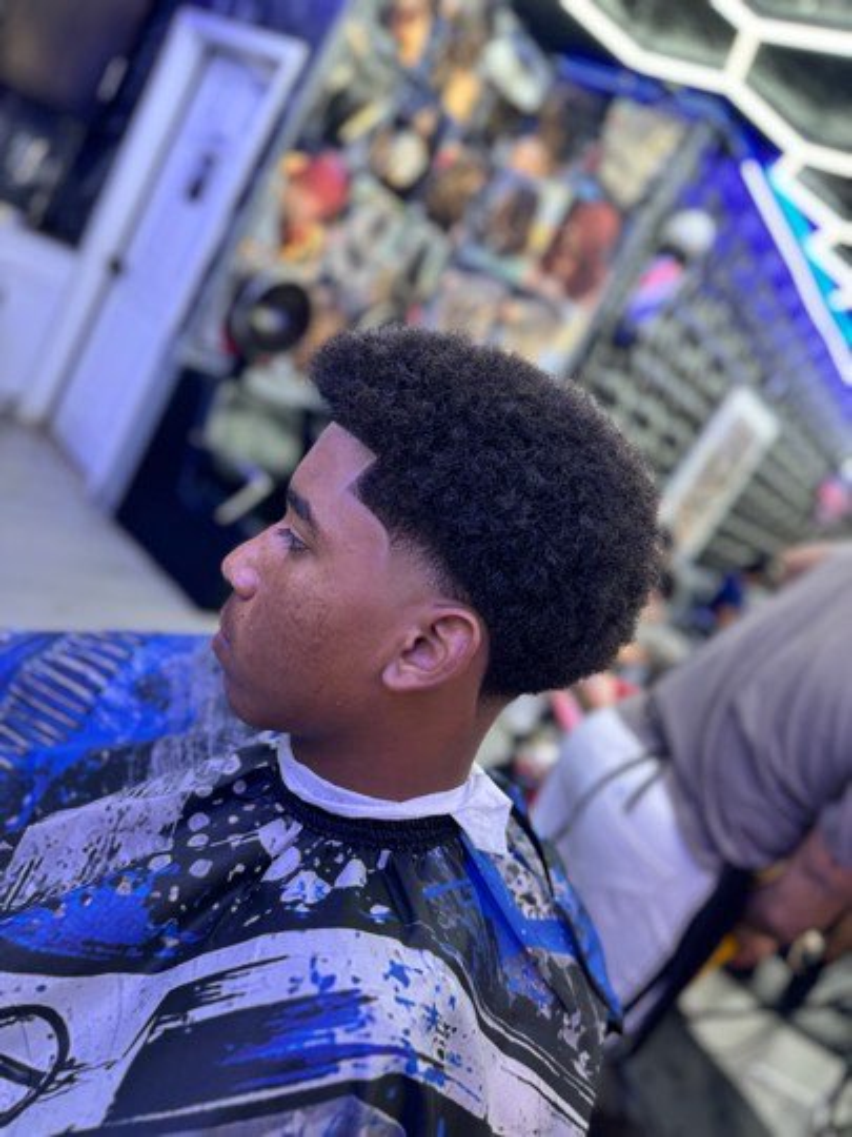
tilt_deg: -13.6
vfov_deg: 71.6
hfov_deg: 56.8
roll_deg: -30.3
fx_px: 788
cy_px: 568
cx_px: 426
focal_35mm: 24
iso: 100
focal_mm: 6.76
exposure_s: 1/120
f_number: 1.78
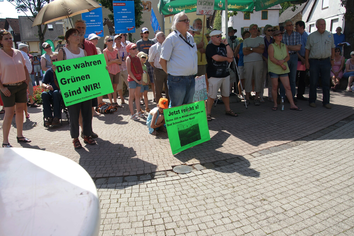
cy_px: 118
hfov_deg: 67.4
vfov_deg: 47.9
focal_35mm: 27
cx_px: 177
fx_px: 265
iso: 200
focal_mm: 18
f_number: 6.7
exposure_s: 1/200
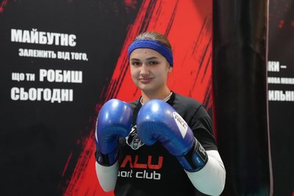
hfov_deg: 39.6
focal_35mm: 50
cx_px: 147
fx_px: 408
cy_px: 98
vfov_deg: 27.0
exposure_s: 1/160
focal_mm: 50
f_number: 4
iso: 12800
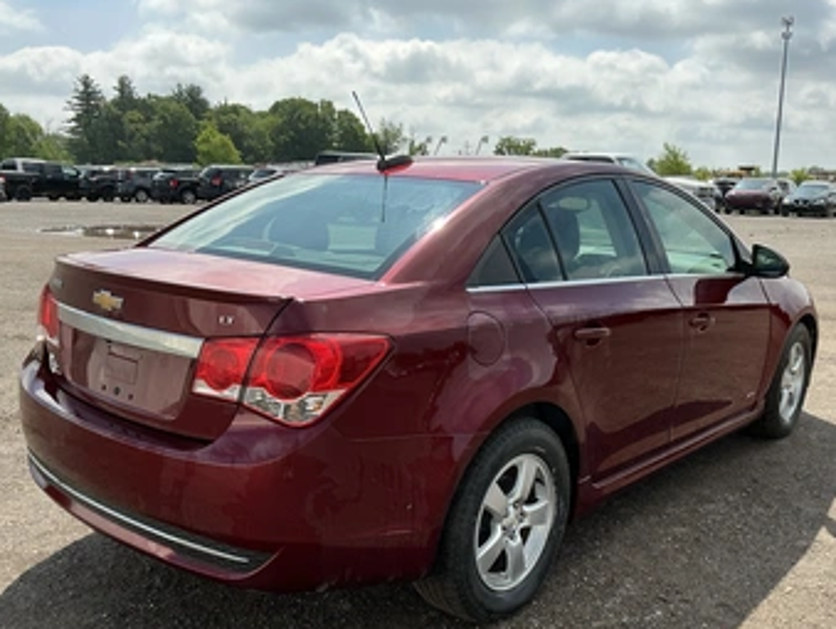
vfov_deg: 42.9
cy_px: 363
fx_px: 798
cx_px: 424
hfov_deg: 55.3
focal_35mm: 33
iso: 25
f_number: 1.8
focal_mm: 3
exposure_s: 1/1912
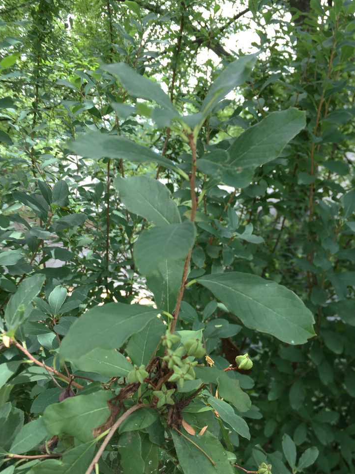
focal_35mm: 31
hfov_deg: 45.4
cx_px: 188
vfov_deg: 58.4
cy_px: 237
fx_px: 424
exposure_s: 1/143
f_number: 2.2
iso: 32
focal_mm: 4.15
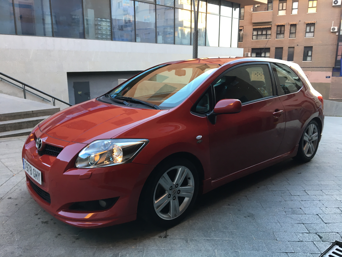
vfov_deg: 48.2
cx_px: 171
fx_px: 287
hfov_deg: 61.7
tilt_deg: -13.3
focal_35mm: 29
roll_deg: +0.7
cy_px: 128
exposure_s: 1/33
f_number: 2.2
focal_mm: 4.15
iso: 32
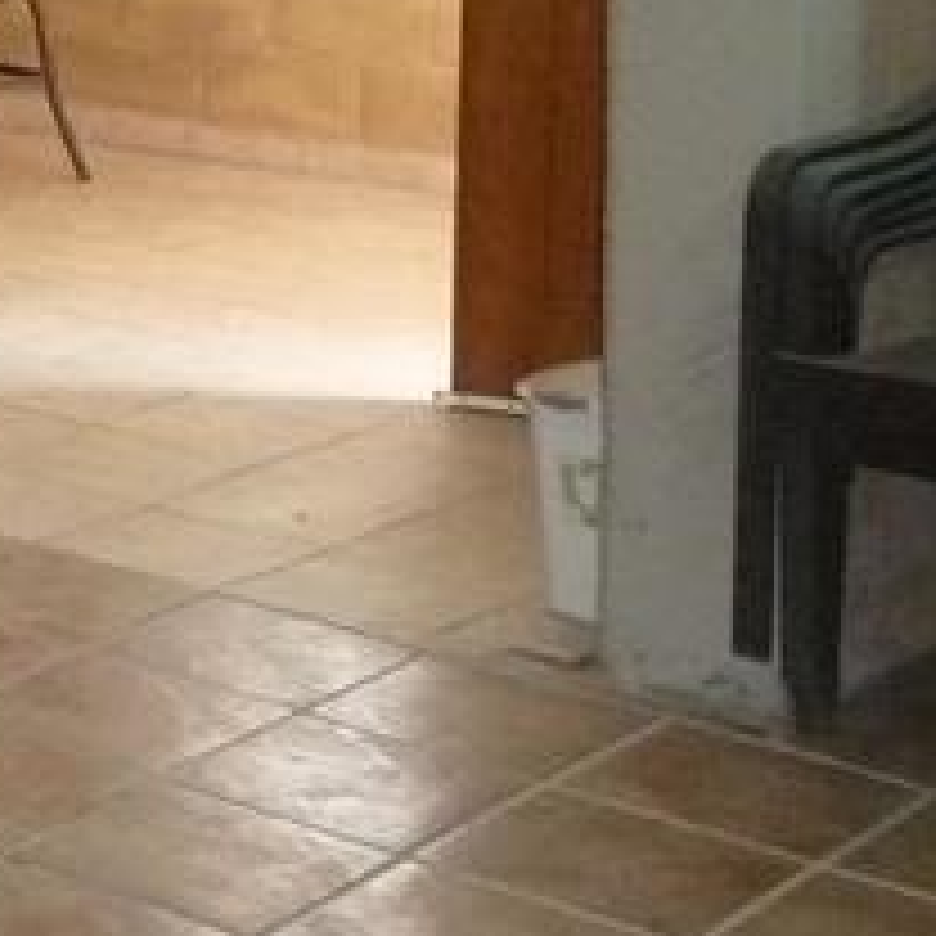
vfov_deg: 15.4
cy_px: -184
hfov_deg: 14.0
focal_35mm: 109
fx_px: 3334
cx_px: -788
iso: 400
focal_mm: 4.1
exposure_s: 1/30
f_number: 3.3
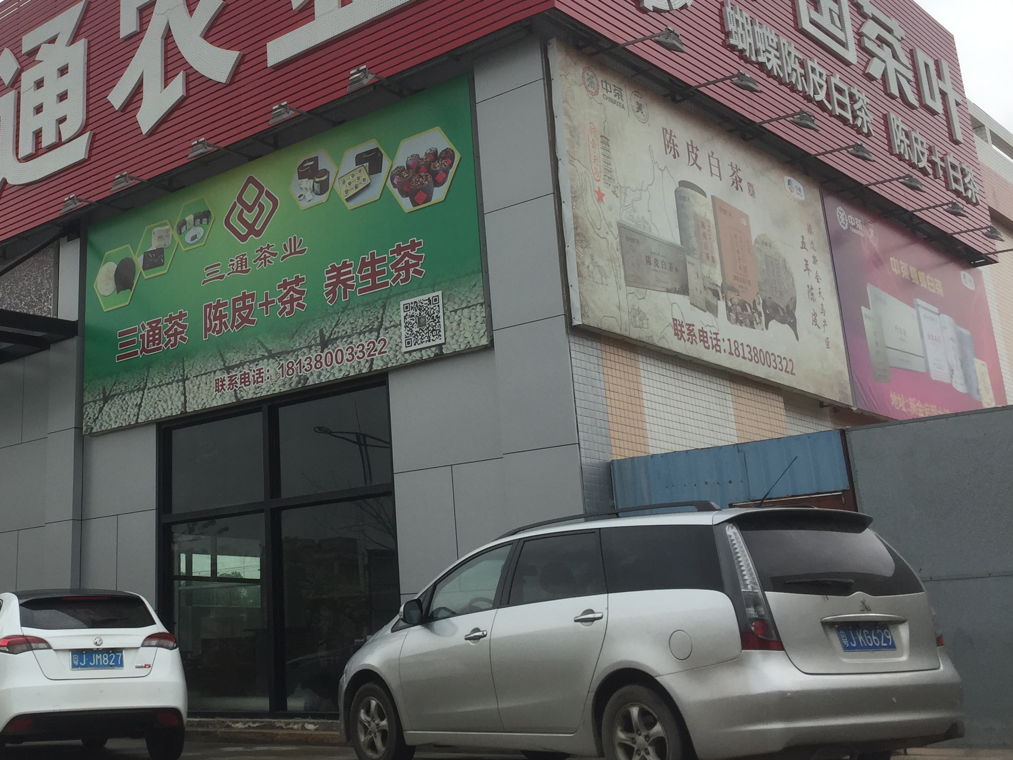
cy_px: 289
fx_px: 1258
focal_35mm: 43
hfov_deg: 42.6
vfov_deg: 33.4
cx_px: 263
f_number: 2.2
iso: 32
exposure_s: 1/775
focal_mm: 4.15
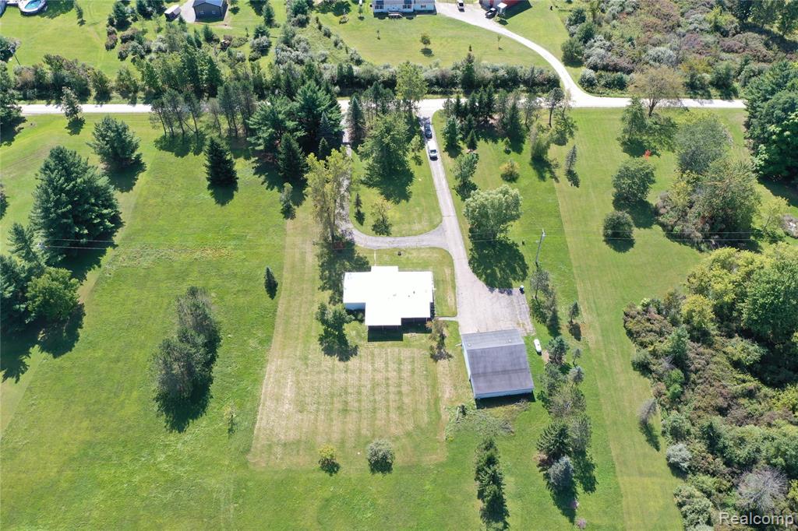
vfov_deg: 46.4
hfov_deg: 65.5
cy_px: 266
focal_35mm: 28
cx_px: 399
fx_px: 620
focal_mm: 10.26
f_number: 5
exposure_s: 1/200
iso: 100
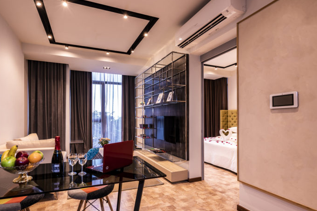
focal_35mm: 18
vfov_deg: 67.3
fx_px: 158
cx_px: 146
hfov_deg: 89.8
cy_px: 112
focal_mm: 16
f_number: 8
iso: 100
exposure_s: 1/1.67
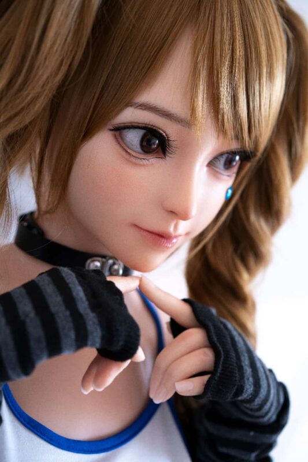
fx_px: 706
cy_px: 231
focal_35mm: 55
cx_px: 154
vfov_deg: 36.3
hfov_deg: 24.6
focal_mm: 55
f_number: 4
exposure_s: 1/80
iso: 320
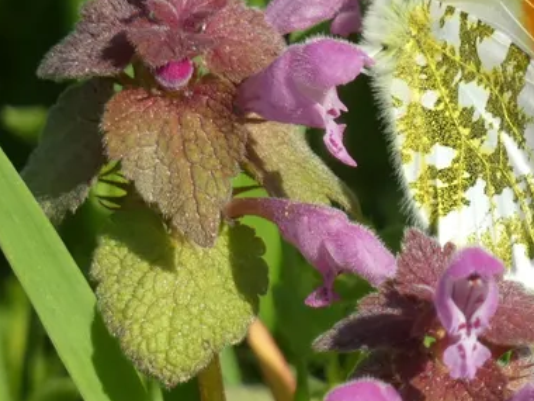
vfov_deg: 2.4
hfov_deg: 3.3
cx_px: 436
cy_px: 79
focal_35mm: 609
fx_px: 9395
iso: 80
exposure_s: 1/125
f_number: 5.6
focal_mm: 64.9
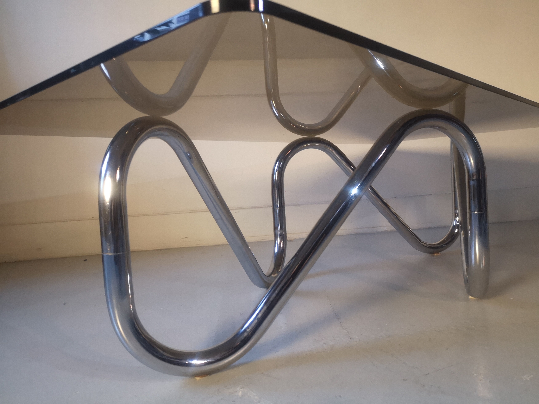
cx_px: 270
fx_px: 420
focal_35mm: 27
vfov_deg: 51.4
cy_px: 202
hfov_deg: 65.3
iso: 320
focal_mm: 3.95
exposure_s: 1/33.3
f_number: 1.8
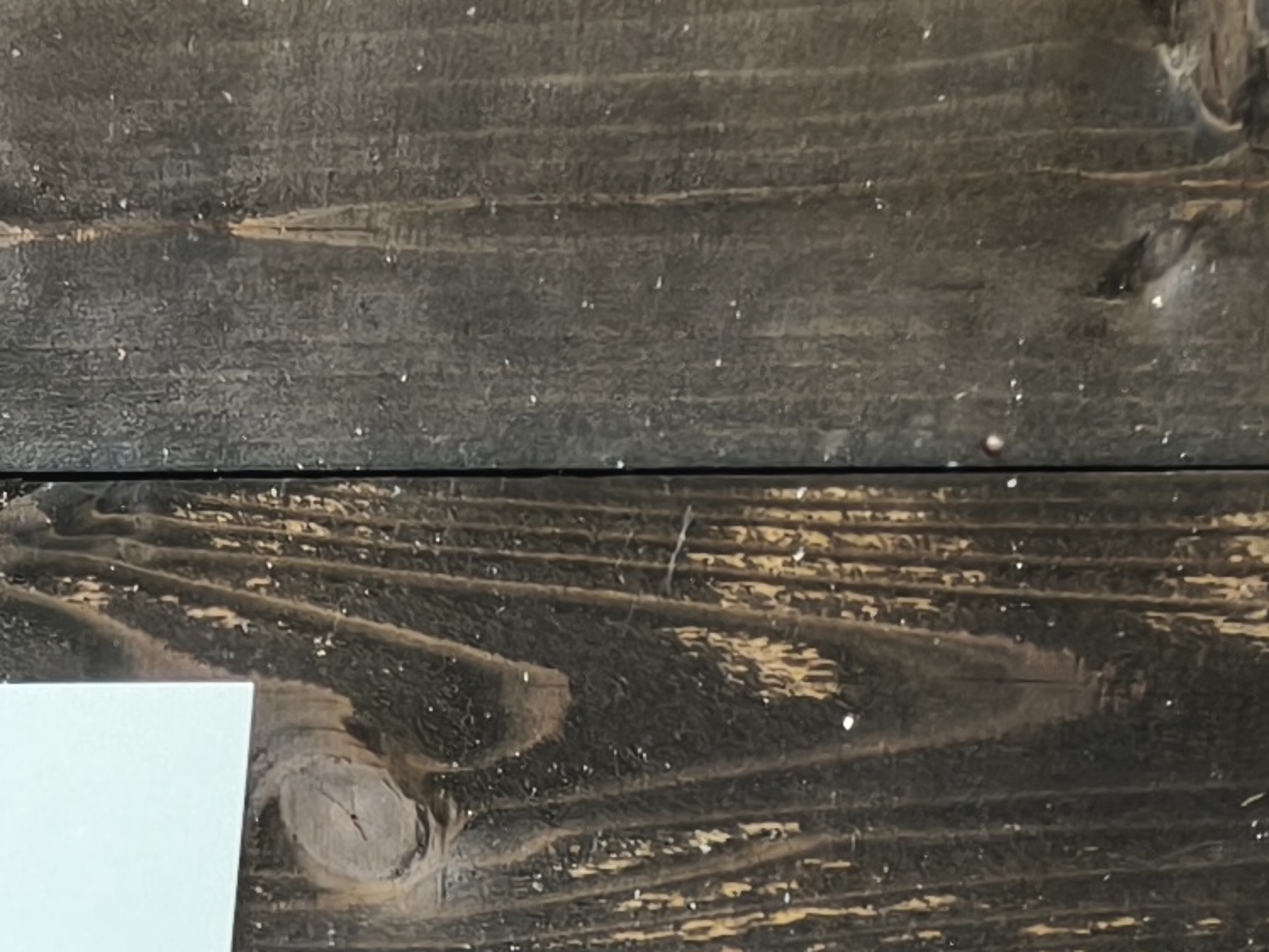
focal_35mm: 126
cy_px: 2342
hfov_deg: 12.3
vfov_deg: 10.1
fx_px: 4619
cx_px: -1793
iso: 400
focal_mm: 6.45
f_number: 1.62
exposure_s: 1/55
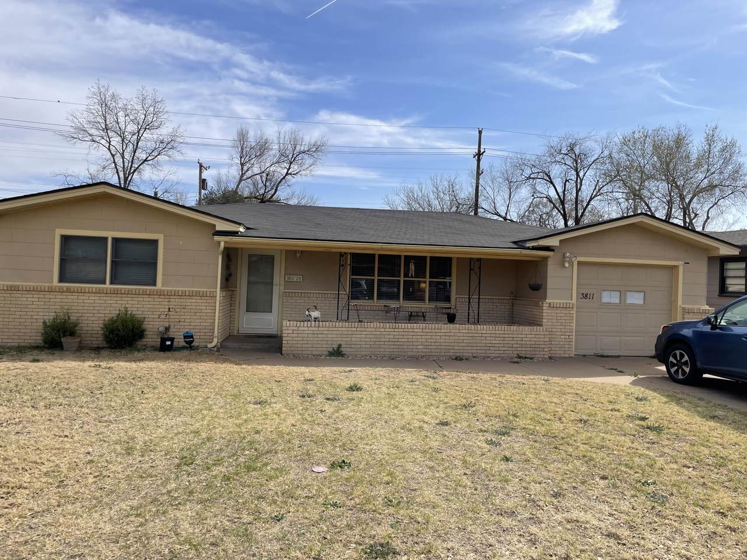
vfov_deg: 53.1
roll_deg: -1.3
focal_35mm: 26
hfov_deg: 67.3
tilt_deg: +1.5
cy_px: 280
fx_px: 561
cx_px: 374
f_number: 1.6
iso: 32
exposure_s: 1/4132
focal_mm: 4.2
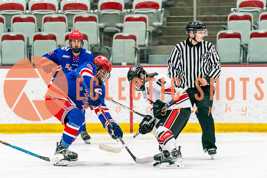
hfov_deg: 6.4
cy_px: 120
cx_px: 128
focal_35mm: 322
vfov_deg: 4.3
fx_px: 2387
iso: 3200
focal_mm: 200
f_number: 2.8
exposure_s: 1/1250
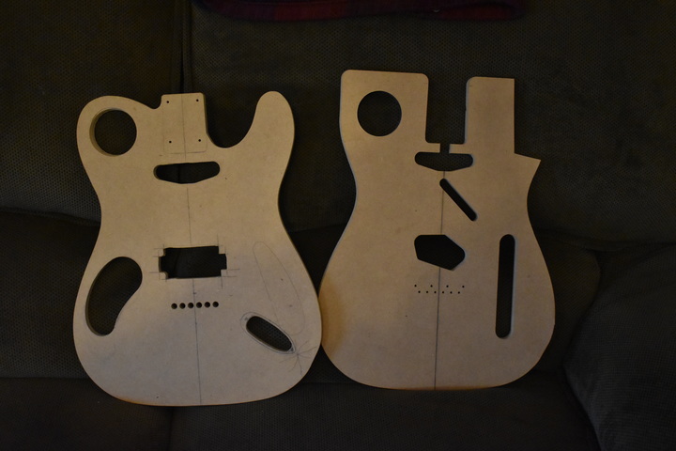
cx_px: 338
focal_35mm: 48
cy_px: 226
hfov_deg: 41.1
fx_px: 901
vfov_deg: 28.1
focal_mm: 32
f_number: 4.5
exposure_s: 1/50
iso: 4500
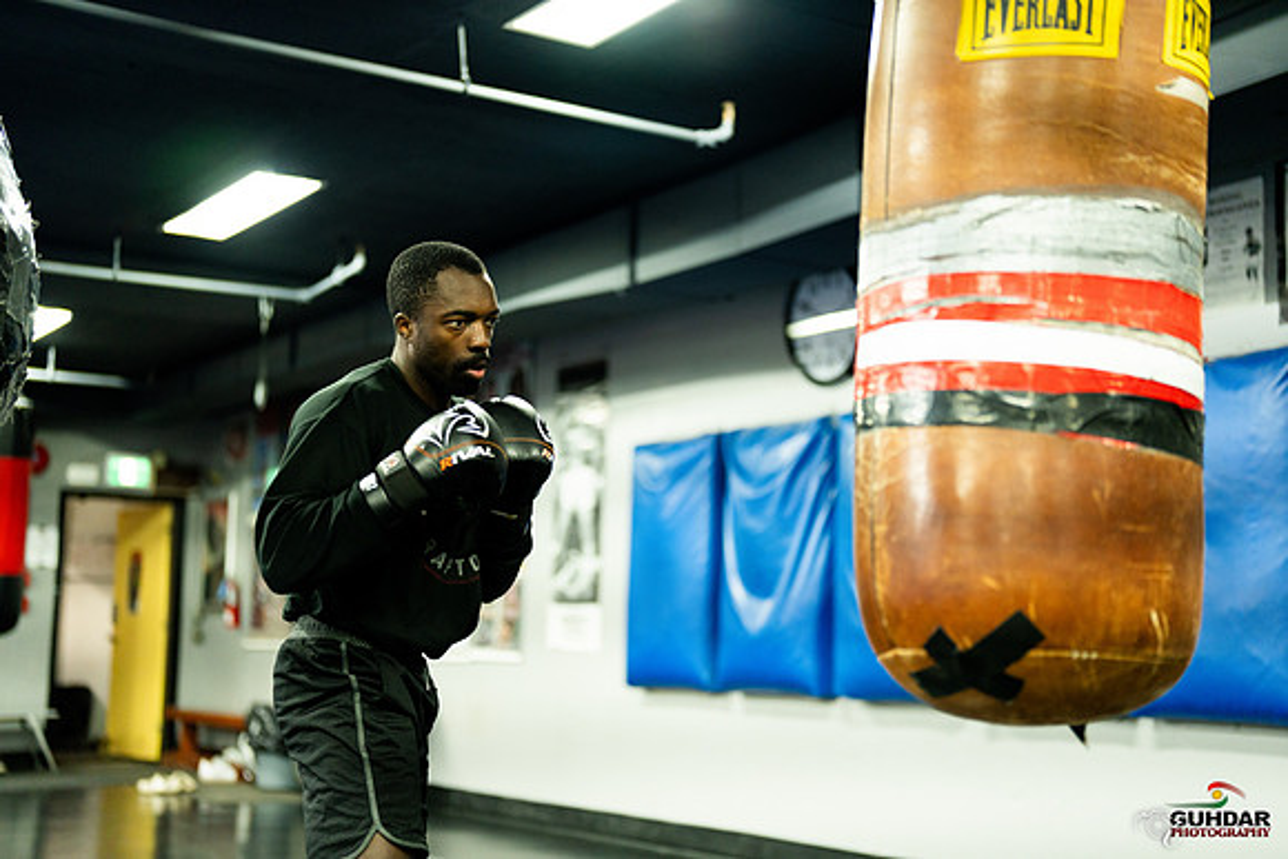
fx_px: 1789
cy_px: 430
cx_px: 644
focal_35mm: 50
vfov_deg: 27.0
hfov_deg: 39.6
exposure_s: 1/250
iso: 1600
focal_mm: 50
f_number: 1.4
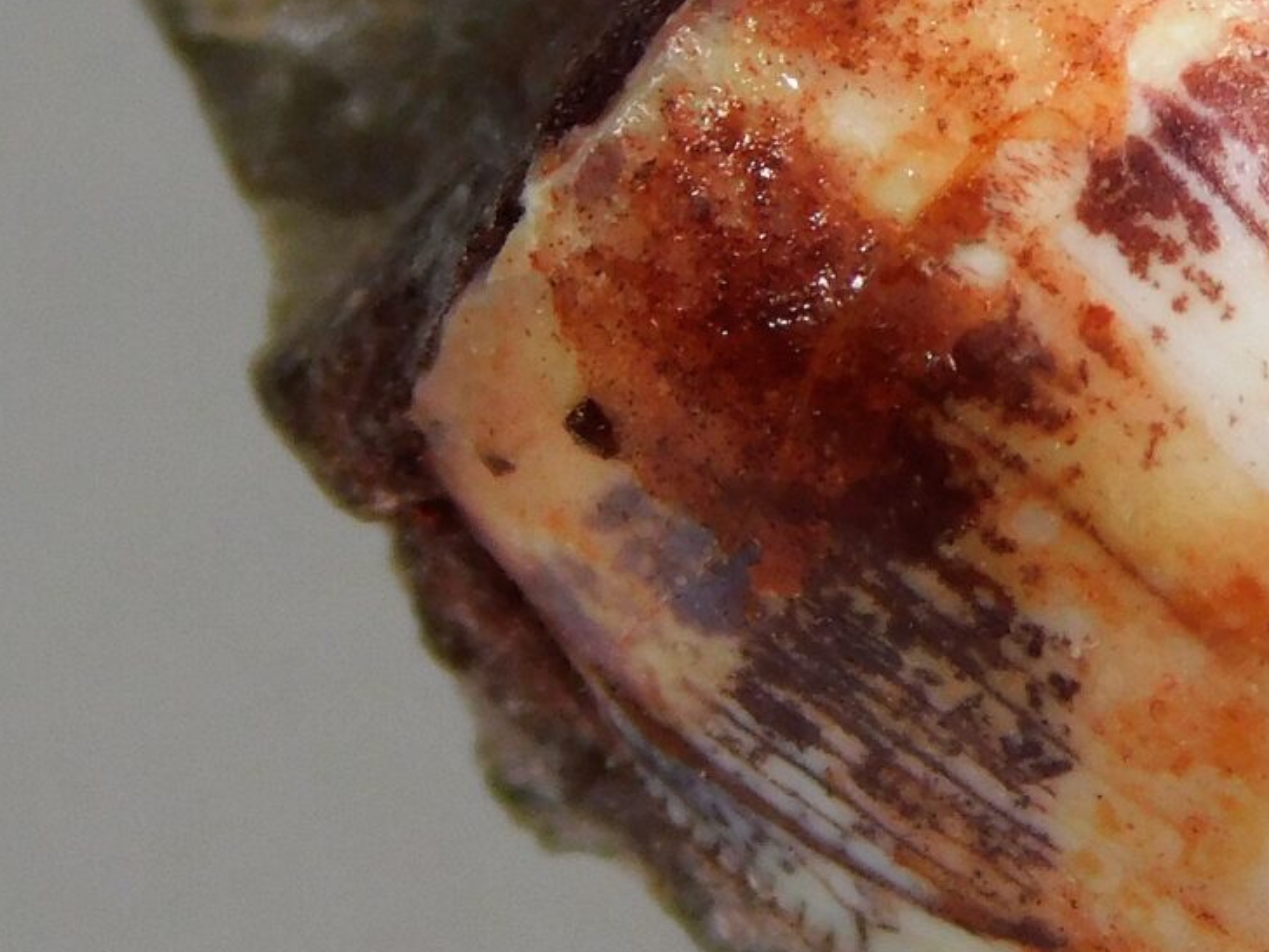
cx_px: 1245
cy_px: 322
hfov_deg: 3.3
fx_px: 21889
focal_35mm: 597
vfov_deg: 2.5
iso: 125
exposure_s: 1/160
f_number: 5.3
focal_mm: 30.1
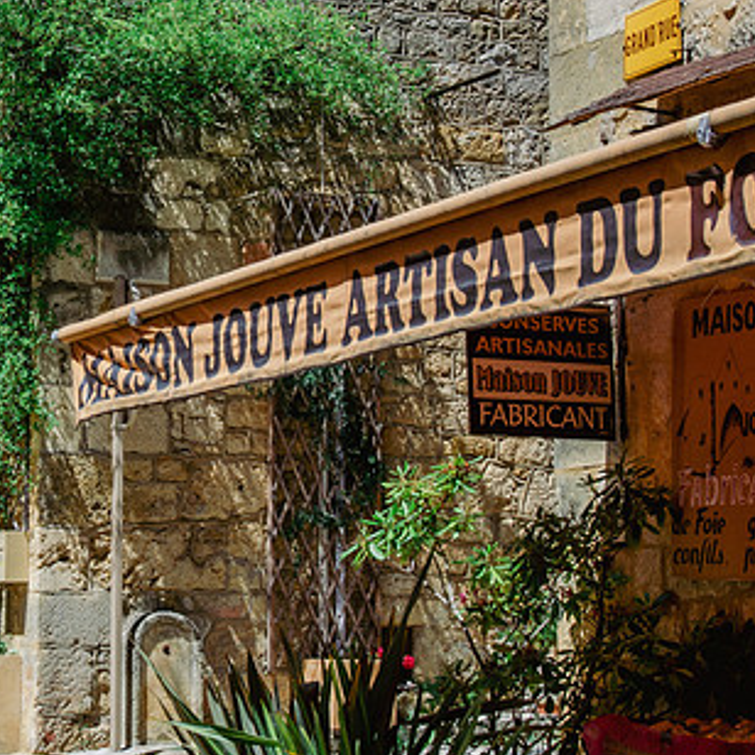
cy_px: 358
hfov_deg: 15.0
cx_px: 83
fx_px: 2838
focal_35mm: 115
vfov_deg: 15.2
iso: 320
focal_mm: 48
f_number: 10
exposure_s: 1/320
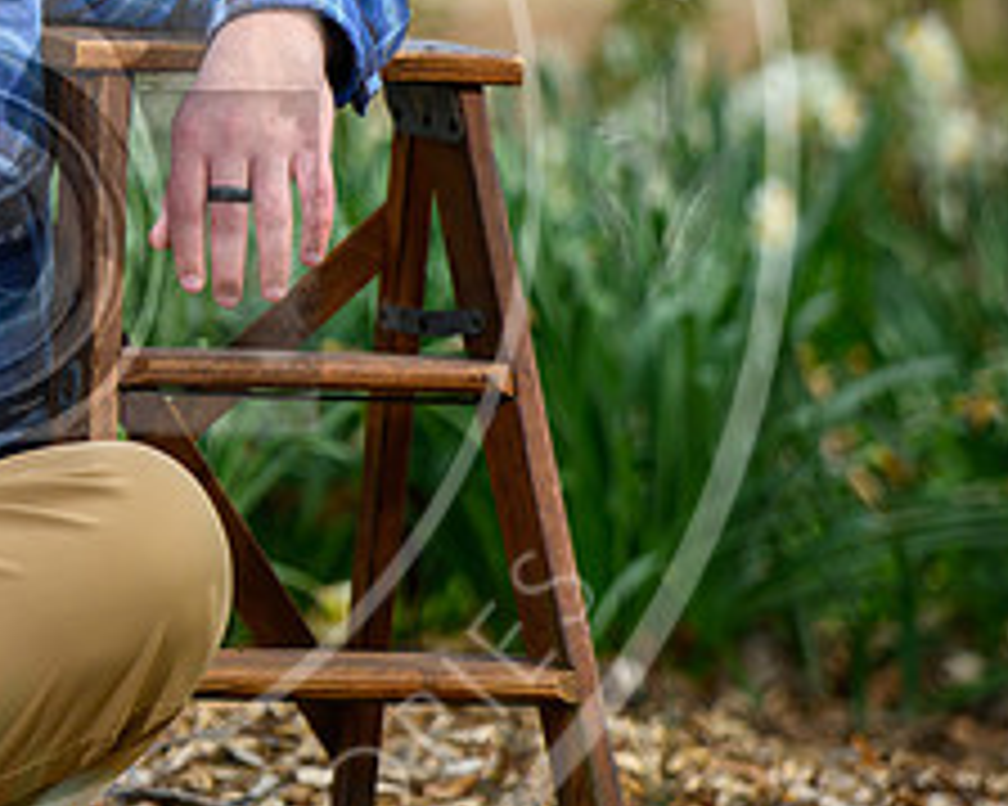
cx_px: -213
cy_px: 158
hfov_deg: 4.4
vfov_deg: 3.5
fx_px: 13031
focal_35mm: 437
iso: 200
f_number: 2.8
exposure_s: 1/1600
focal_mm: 145
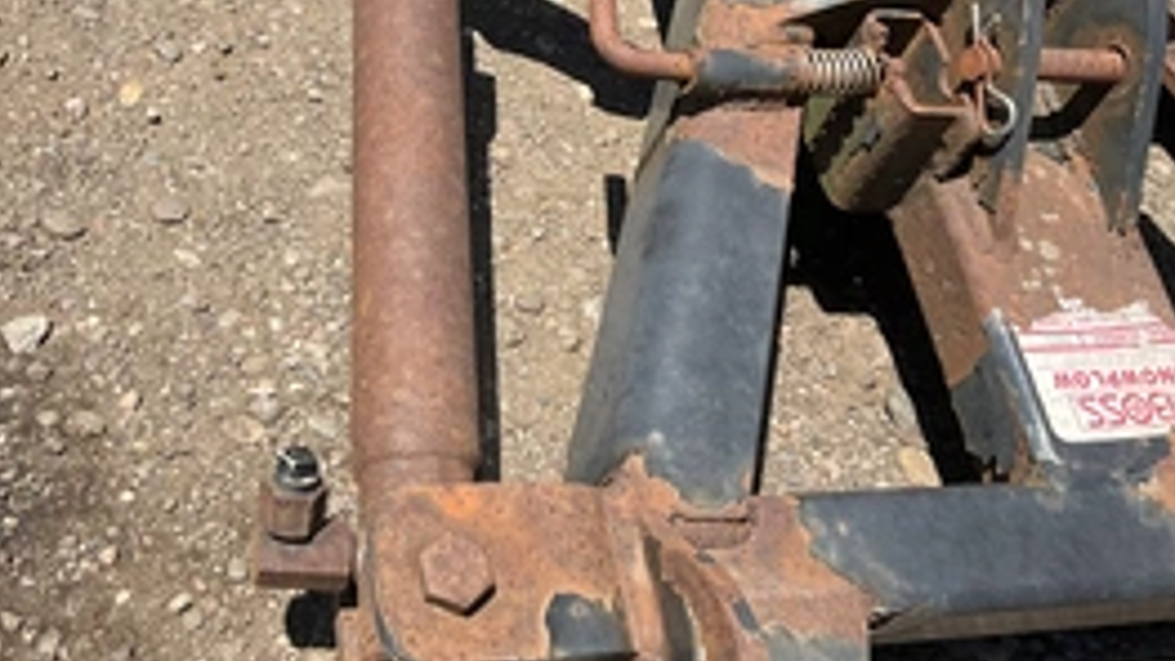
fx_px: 1496
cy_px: 165
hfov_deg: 42.7
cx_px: 465
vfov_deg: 24.7
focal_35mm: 48
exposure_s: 1/1098
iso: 25
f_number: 1.8
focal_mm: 3
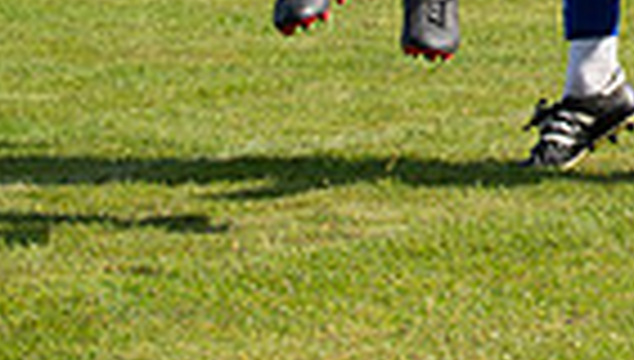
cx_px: 991
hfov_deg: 6.1
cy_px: -608
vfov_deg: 3.4
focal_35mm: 350
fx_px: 5896
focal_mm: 70
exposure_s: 1/1600
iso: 160
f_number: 3.5
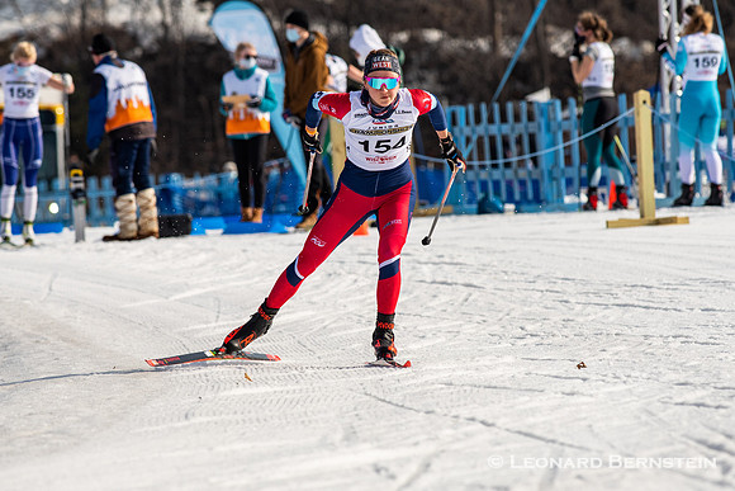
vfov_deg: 3.1
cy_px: 246
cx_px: 368
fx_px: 9189
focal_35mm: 450
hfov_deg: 4.6
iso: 400
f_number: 6.3
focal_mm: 300
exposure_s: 1/2000
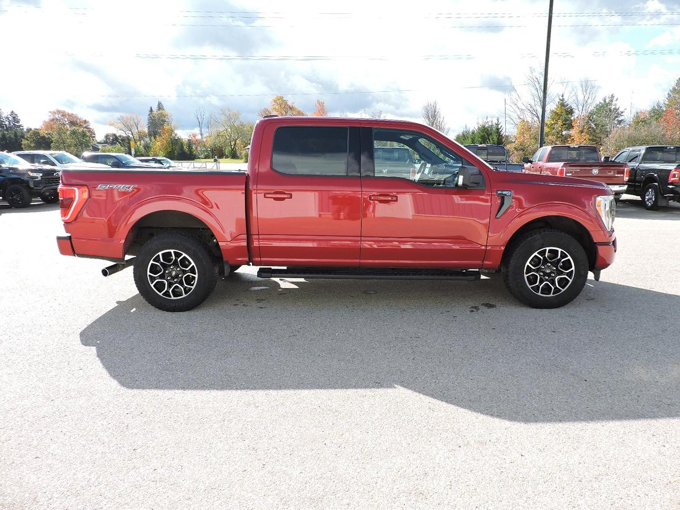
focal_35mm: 24
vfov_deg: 56.8
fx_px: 471
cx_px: 340
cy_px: 255
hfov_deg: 71.6
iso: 100
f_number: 3
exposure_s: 1/400
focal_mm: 4.3
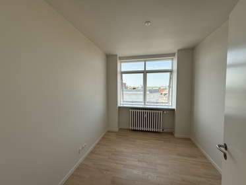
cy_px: 92
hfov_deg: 102.0
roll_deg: -0.1
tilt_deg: -2.5
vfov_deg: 85.7
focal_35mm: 14
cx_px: 123
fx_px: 100
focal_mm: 2.22
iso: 50
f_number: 2.2
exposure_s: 1/510
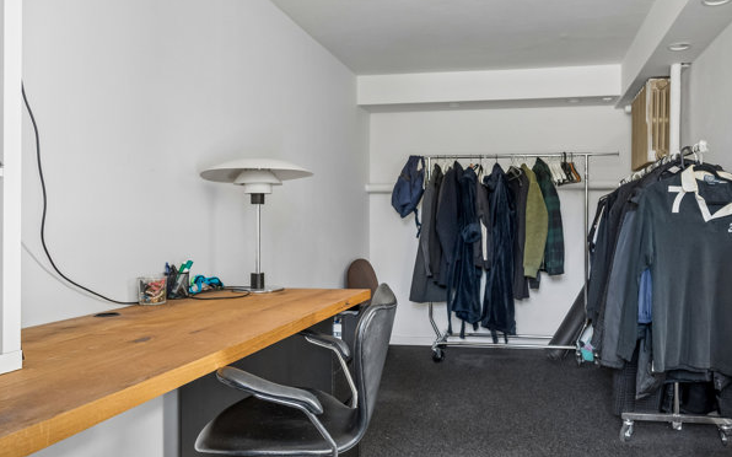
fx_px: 532
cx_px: 450
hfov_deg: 68.2
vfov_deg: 46.4
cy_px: 216
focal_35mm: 27
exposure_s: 1/50
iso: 1000
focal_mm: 19.5
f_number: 5
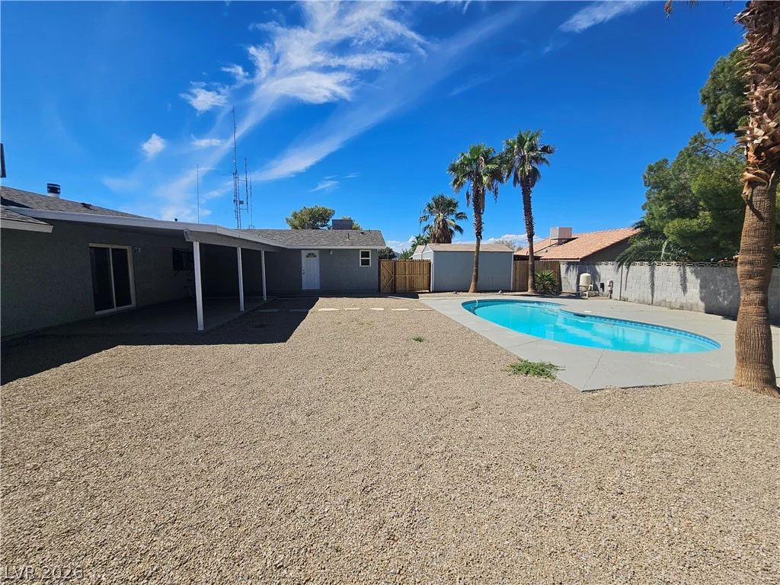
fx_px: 293
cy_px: 292
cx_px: 390
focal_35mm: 13
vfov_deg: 89.9
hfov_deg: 106.2
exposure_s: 1/3436
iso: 50
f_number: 2.2
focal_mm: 2.2
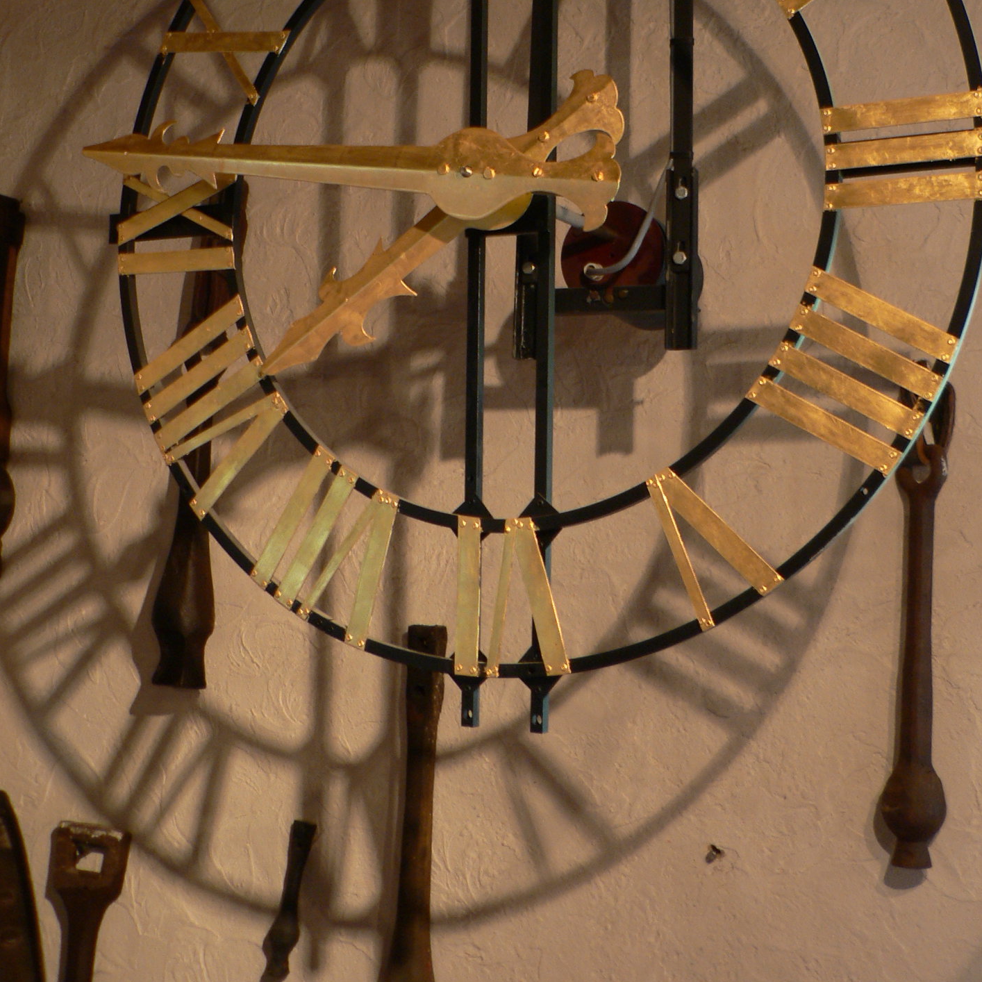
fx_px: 1541
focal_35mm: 48
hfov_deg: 35.3
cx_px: 518
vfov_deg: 34.7
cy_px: 259
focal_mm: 6
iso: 80
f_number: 2.8
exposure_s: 1/4
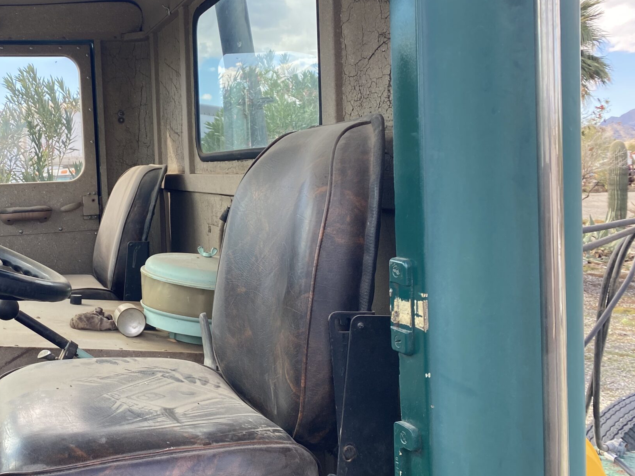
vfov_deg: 35.1
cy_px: 203
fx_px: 752
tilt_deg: -2.8
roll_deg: +1.9
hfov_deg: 44.0
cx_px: 147
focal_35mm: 41
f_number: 1.8
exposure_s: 1/384
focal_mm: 4.25
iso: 32
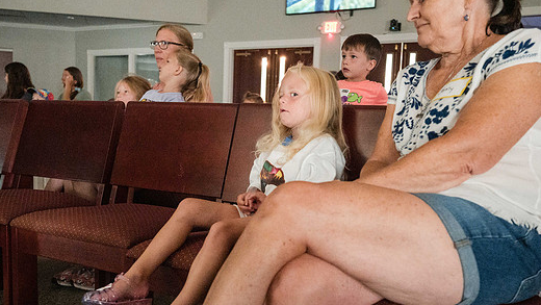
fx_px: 545
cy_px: 189
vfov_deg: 31.1
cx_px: 269
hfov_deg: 52.8
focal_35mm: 38
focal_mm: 30
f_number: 4
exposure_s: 1/30
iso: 25600
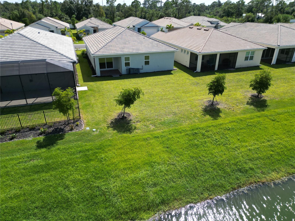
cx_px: 148
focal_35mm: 24
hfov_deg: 71.6
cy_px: 110
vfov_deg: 56.8
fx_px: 205
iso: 120
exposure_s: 1/2500
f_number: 1.7
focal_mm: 6.72
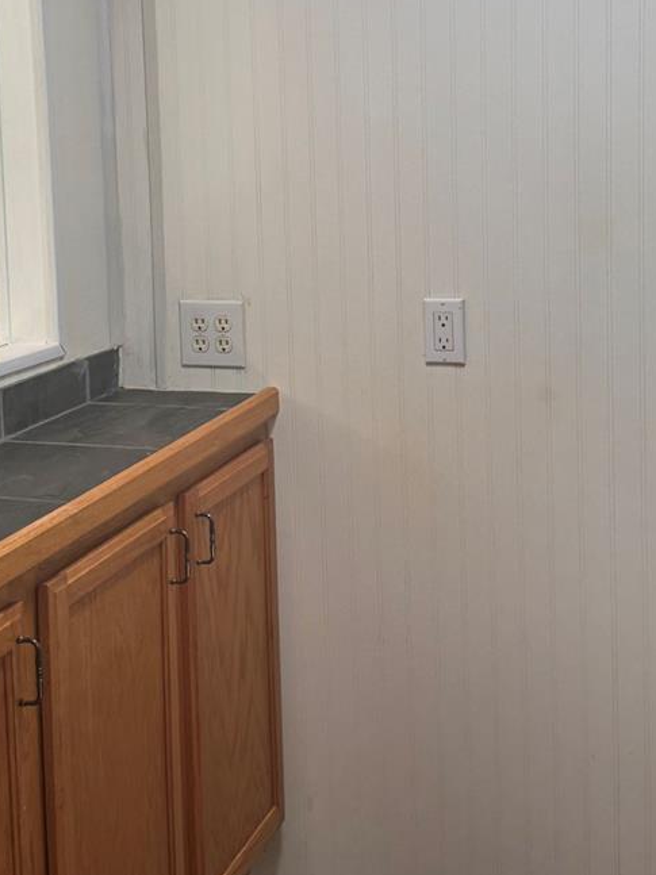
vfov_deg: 33.5
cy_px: 289
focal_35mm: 57
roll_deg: +2.2
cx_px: 253
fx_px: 1441
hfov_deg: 25.6
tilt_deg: -5.5
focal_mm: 6.76
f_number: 1.78
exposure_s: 1/120
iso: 100
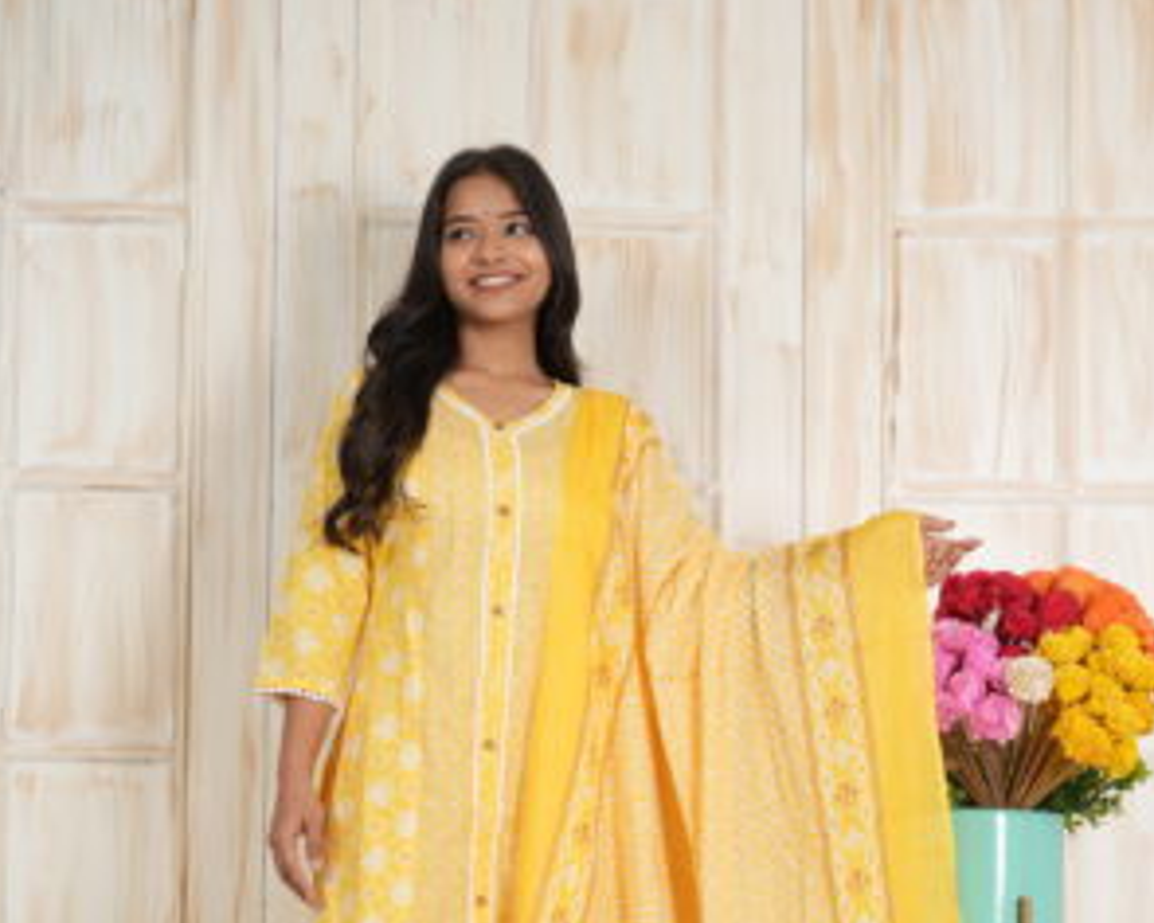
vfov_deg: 17.7
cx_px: 575
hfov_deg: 22.2
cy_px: 774
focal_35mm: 86
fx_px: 2937
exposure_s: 1/125
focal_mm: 60
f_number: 5.6
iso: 100
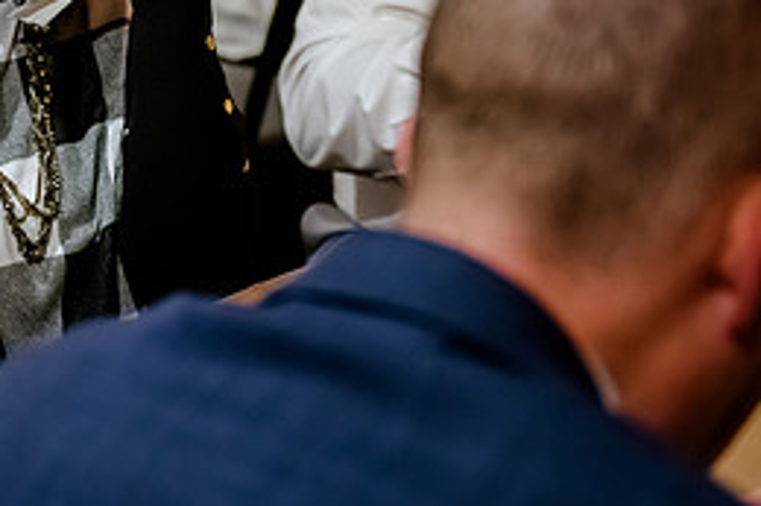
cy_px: -65
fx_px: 3000
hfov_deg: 14.3
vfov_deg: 9.5
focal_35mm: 142
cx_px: 93
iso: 5000
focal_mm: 52
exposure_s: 1/160
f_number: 2.8
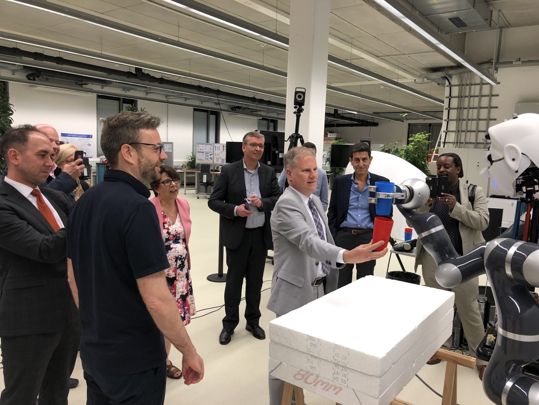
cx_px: 270
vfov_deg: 49.7
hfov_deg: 63.4
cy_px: 202
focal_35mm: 28
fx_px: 436
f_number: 1.8
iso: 32
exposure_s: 1/25
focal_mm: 3.99
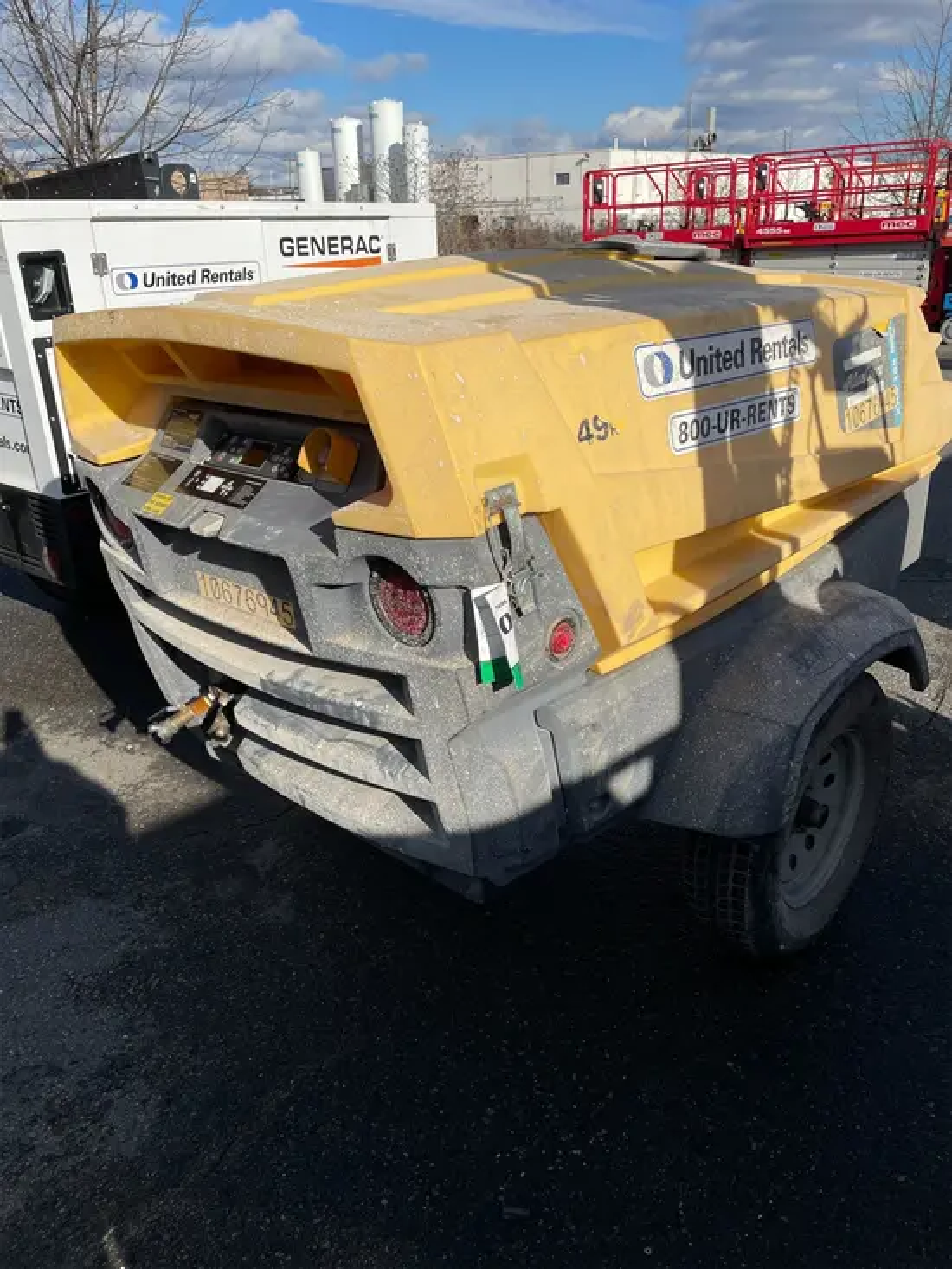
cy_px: 634
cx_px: 476
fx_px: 953
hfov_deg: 53.1
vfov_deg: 67.3
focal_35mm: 26
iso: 50
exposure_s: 1/6897
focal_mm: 4.2
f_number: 1.6
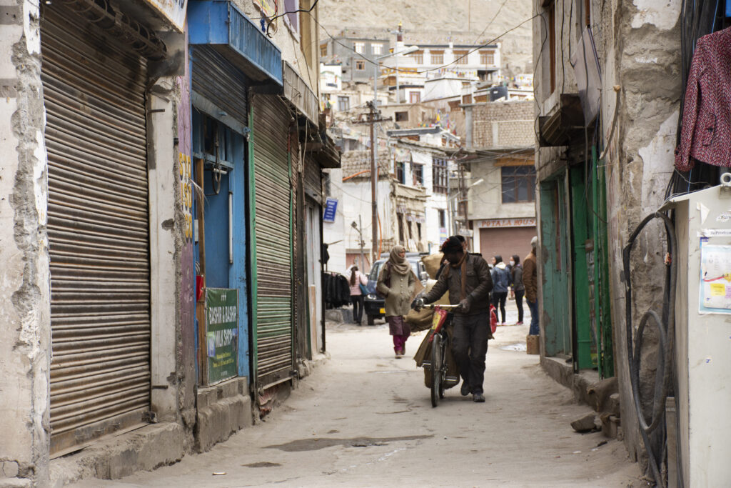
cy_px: 244
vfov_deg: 15.2
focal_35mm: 90
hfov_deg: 22.6
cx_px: 366
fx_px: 1828
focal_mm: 60
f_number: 6.3
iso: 200
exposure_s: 1/1250
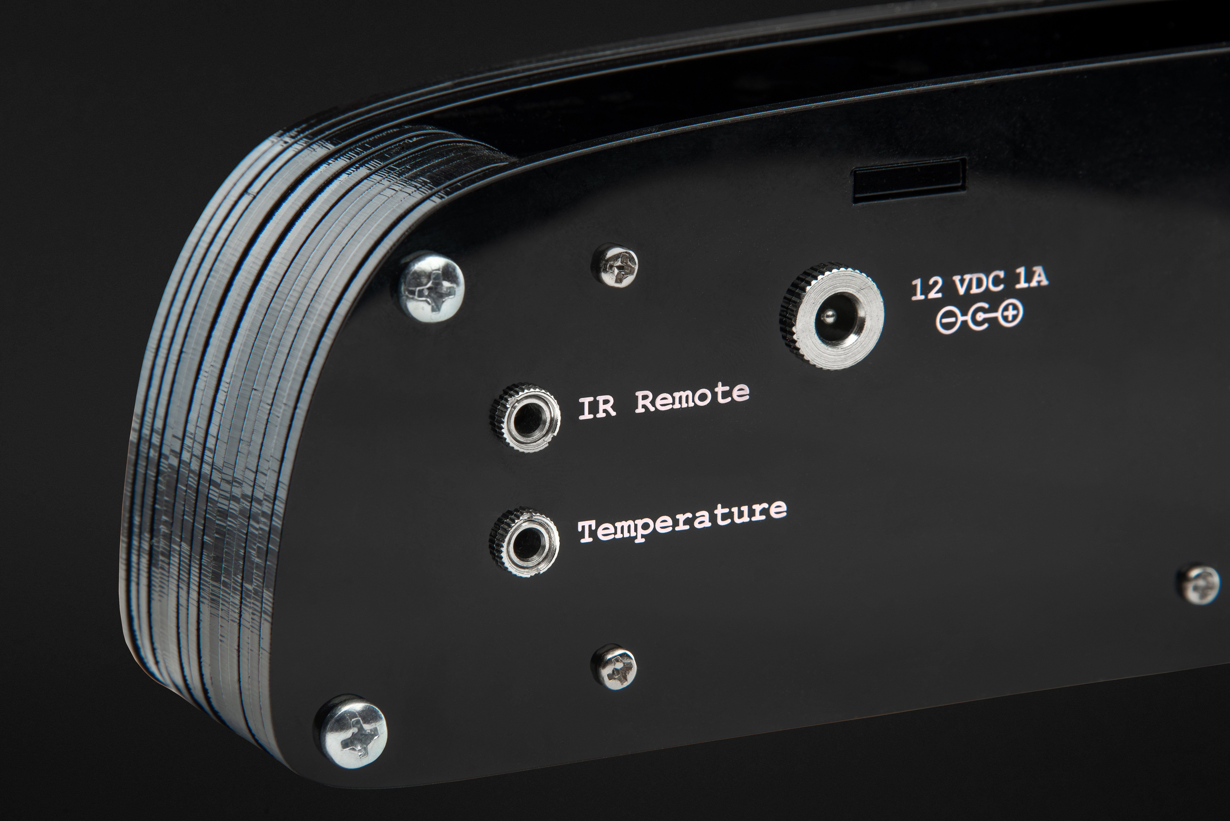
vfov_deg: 4.6
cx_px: 615
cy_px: 410
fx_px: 10253
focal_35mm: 300
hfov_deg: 6.9
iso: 200
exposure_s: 2
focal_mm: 300
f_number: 16
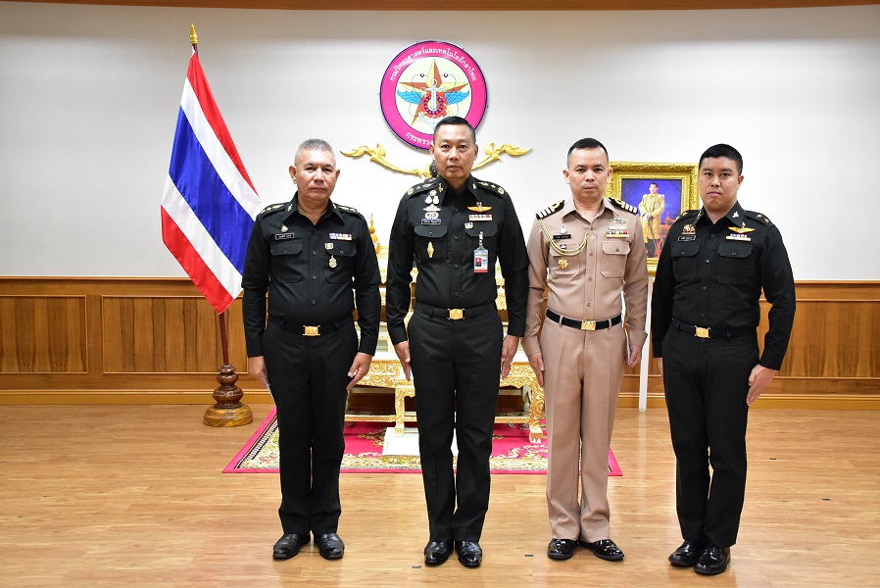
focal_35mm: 48
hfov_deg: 41.1
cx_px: 440
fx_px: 1174
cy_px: 294
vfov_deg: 28.1
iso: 2500
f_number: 5.6
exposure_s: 1/50
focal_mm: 32
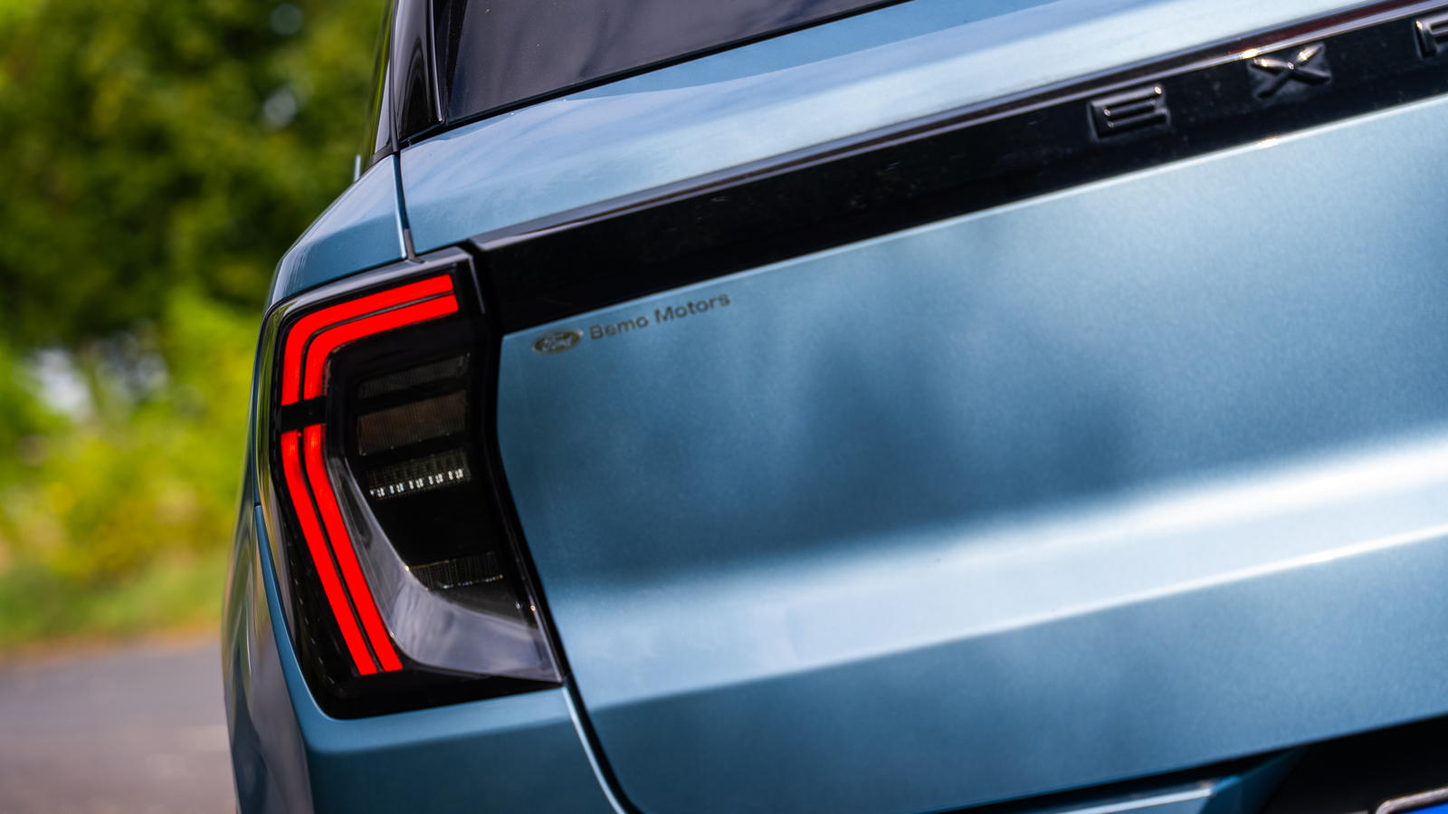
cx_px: 724
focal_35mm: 73
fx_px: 2816
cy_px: 407
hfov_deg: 28.8
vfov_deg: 16.4
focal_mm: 70
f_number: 2.8
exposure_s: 1/200
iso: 160
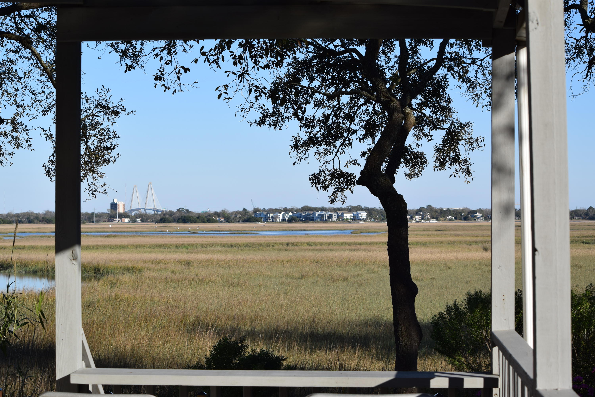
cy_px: 198
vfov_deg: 16.6
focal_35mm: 82
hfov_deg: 24.6
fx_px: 1363
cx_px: 298
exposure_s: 1/400
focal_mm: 55
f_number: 10
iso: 200
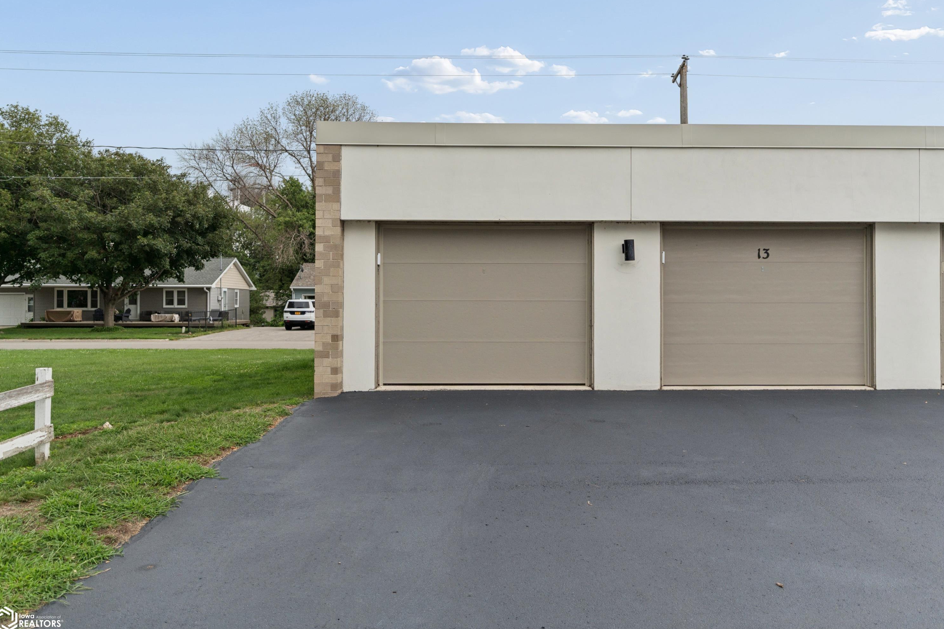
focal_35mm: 28
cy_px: 307
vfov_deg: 46.4
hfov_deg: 65.5
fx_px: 734
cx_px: 483
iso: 160
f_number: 2.8
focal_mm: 18
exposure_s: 1/800
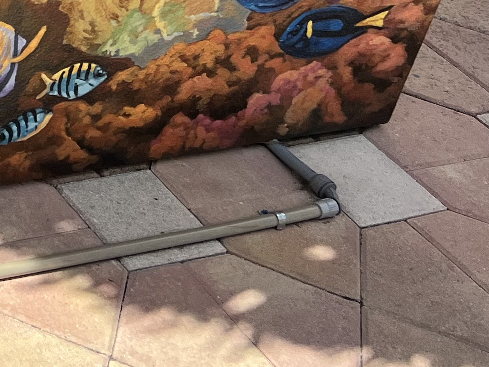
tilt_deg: -26.5
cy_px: -252
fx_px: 1512
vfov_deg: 12.8
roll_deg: -9.2
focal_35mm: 107
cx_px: -352
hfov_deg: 16.0
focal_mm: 5.7
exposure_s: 1/2045
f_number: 1.5
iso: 50
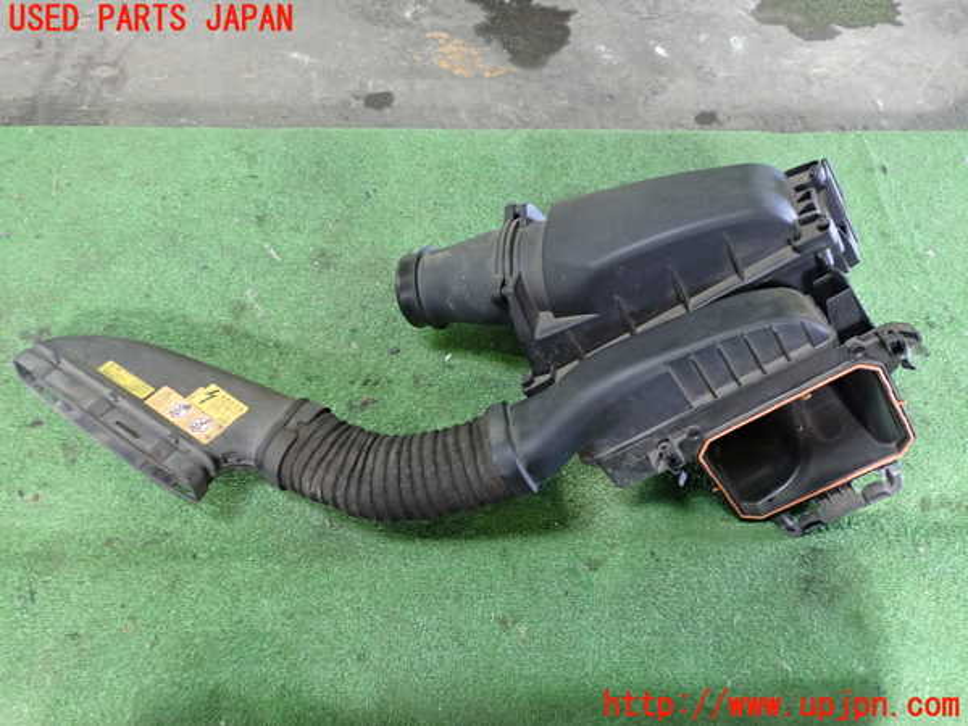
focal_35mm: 30
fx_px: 839
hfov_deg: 60.0
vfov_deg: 46.8
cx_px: 484
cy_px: 363
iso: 400
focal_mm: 5.4
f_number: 2.3
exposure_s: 1/30
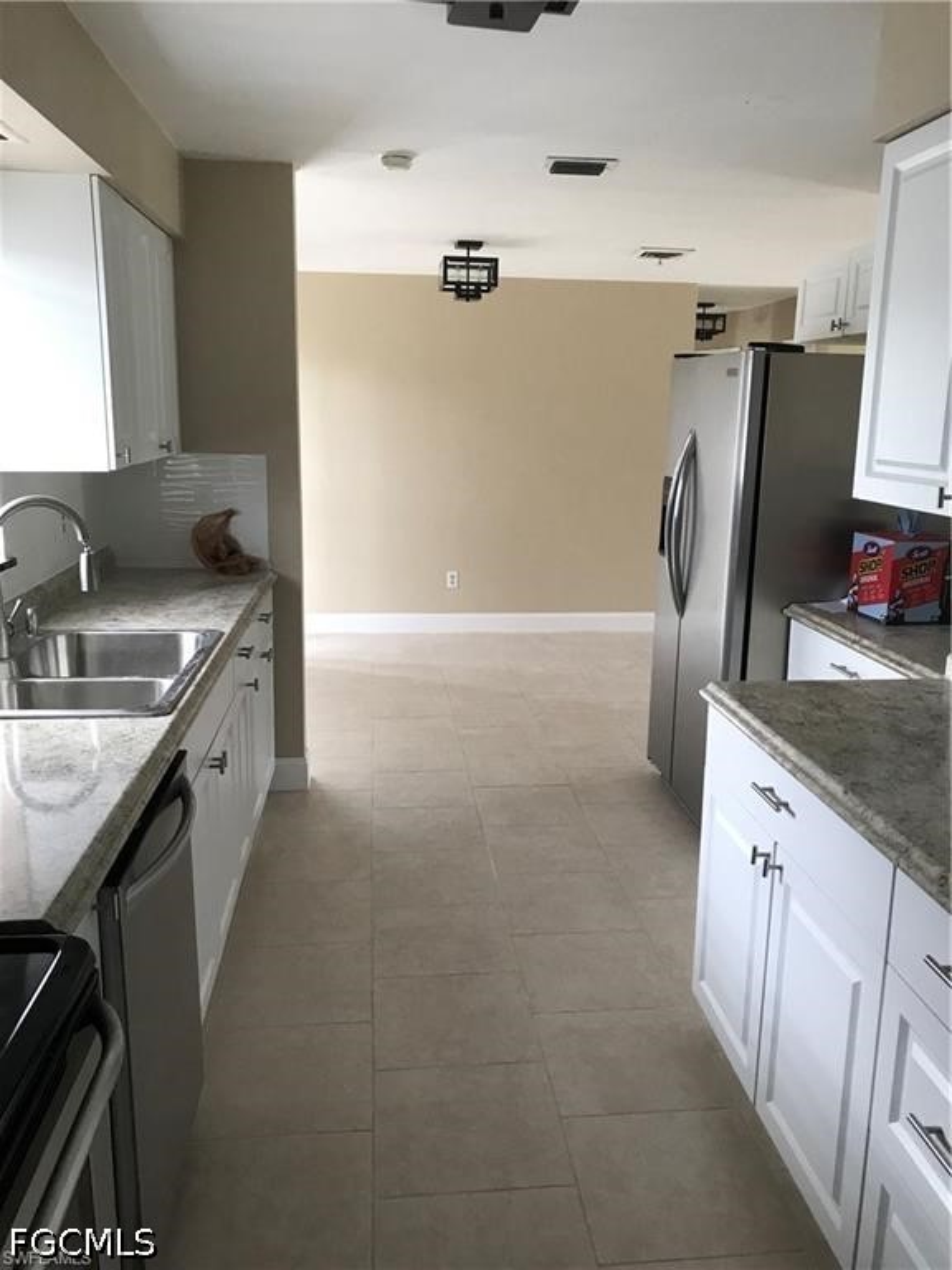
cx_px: 476
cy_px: 635
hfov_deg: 49.7
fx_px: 1027
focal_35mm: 28
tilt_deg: -7.8
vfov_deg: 63.4
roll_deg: -0.6
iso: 32
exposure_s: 1/30
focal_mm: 3.99
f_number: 1.8
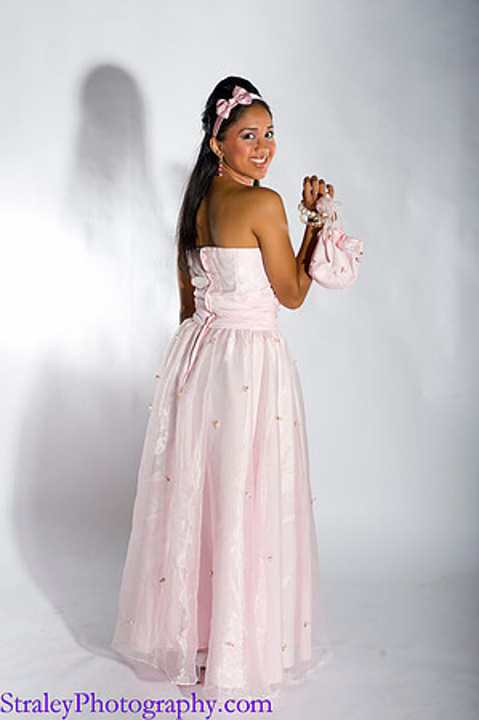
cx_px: 240
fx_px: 1000
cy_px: 360
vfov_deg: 39.6
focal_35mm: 50
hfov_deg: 26.9
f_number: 6.7
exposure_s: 1/250
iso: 200
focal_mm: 50
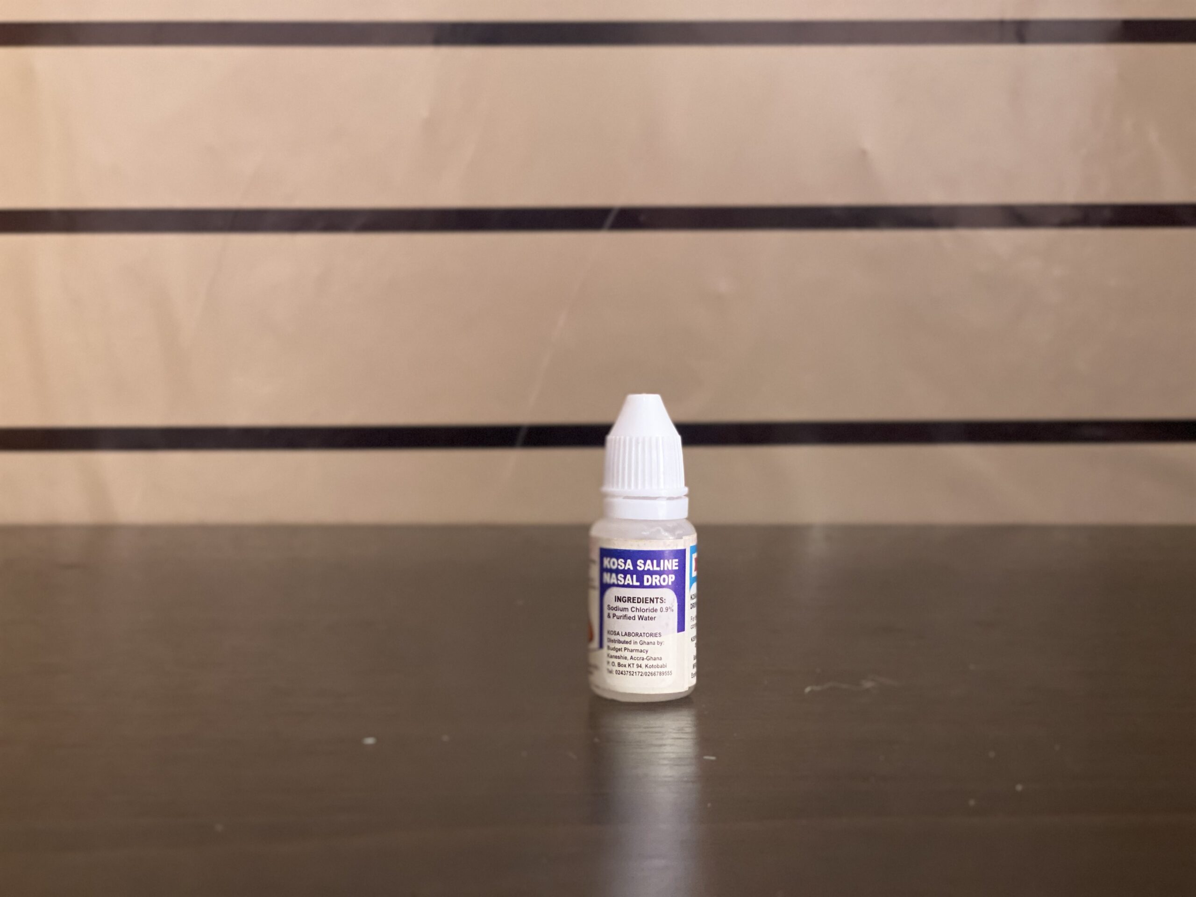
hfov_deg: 36.8
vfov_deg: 28.0
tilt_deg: -2.3
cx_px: 598
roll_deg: +1.6
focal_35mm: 52
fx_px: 1797
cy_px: 448
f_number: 2
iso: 200
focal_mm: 6
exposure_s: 1/122
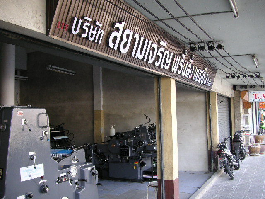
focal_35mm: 37
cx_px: 132
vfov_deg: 38.7
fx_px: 283
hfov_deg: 50.1
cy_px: 100
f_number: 2.8
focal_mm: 6.1
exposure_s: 1/45
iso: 50
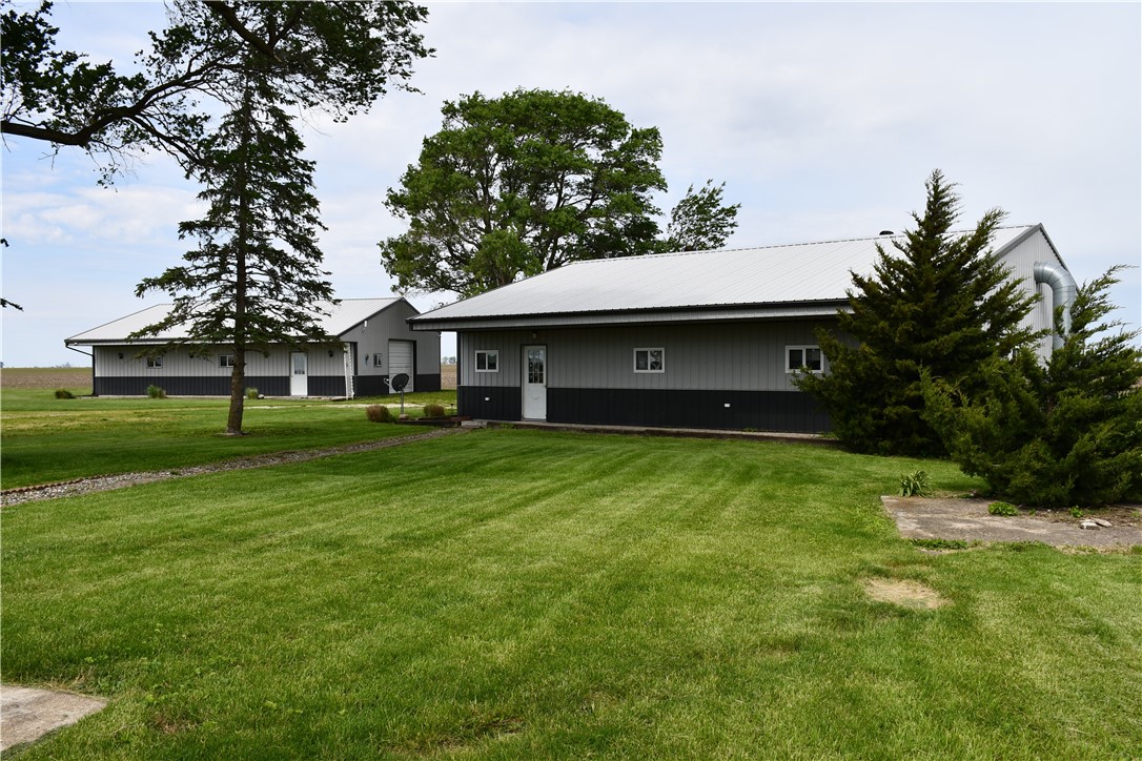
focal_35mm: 30
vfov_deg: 43.6
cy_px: 380
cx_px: 571
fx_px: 952
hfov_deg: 61.9
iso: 100
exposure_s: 1/320
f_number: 9
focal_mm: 20
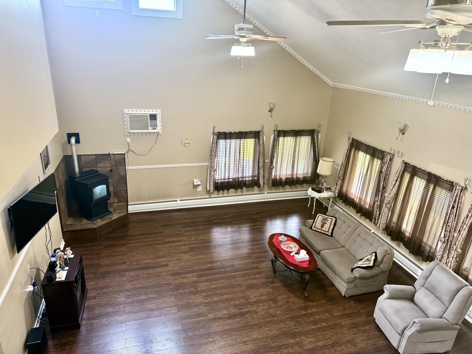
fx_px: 327
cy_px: 177
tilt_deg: -19.8
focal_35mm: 24
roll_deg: -3.0
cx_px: 236
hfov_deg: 71.6
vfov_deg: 56.8
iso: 200
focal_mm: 6.76
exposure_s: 1/60
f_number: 1.78
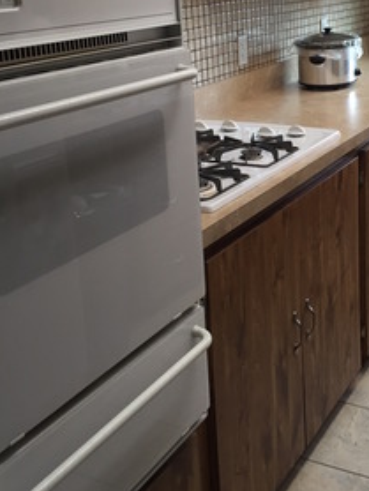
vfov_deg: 37.5
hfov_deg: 28.3
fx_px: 710
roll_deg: +1.8
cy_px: 140
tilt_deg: -13.0
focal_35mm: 50
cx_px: 314
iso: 64
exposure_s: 1/30
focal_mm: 4.15
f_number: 2.2
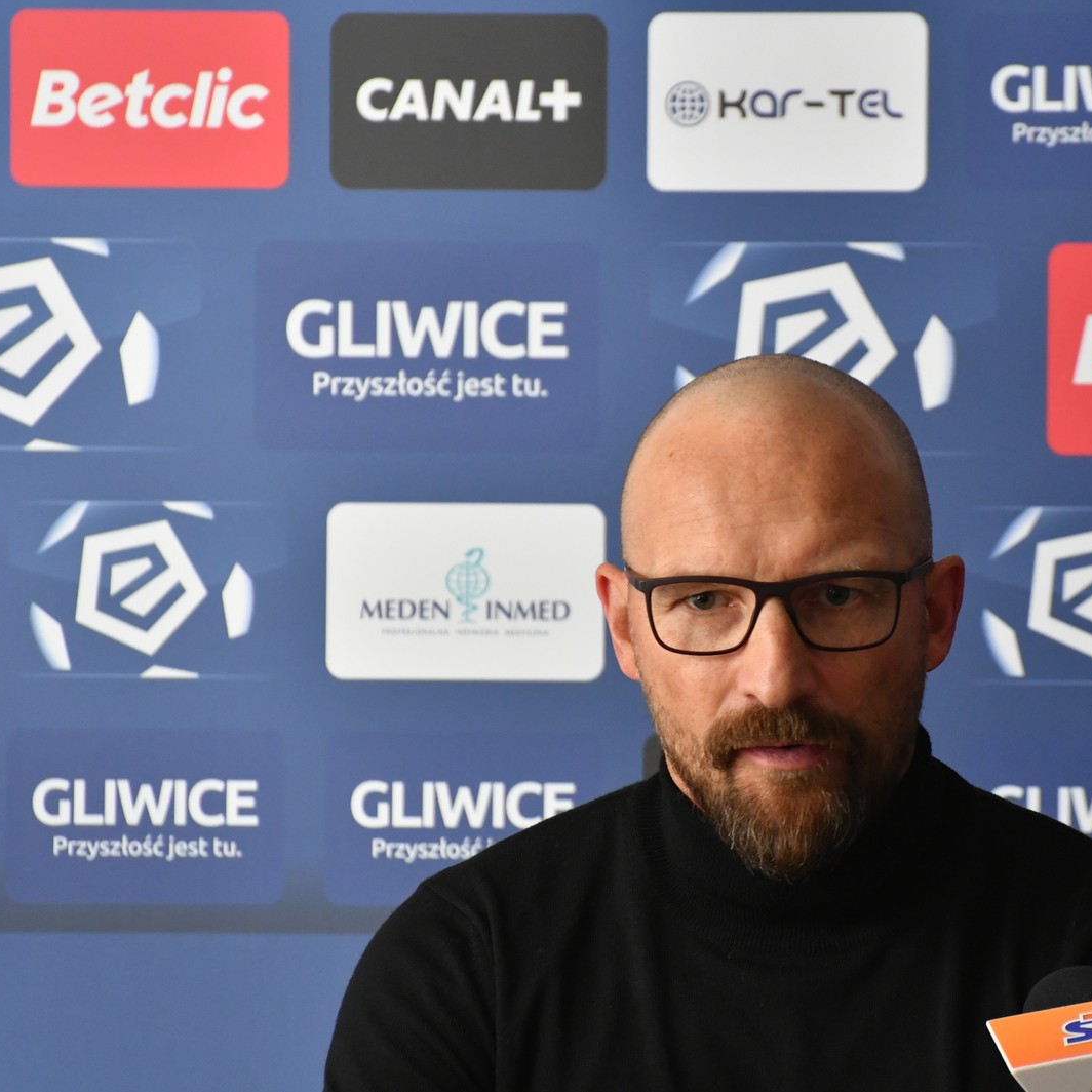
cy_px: 547
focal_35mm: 460
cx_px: 762
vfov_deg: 3.8
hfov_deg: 3.8
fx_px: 16418
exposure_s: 1/100
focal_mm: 240
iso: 1600
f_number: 6.3
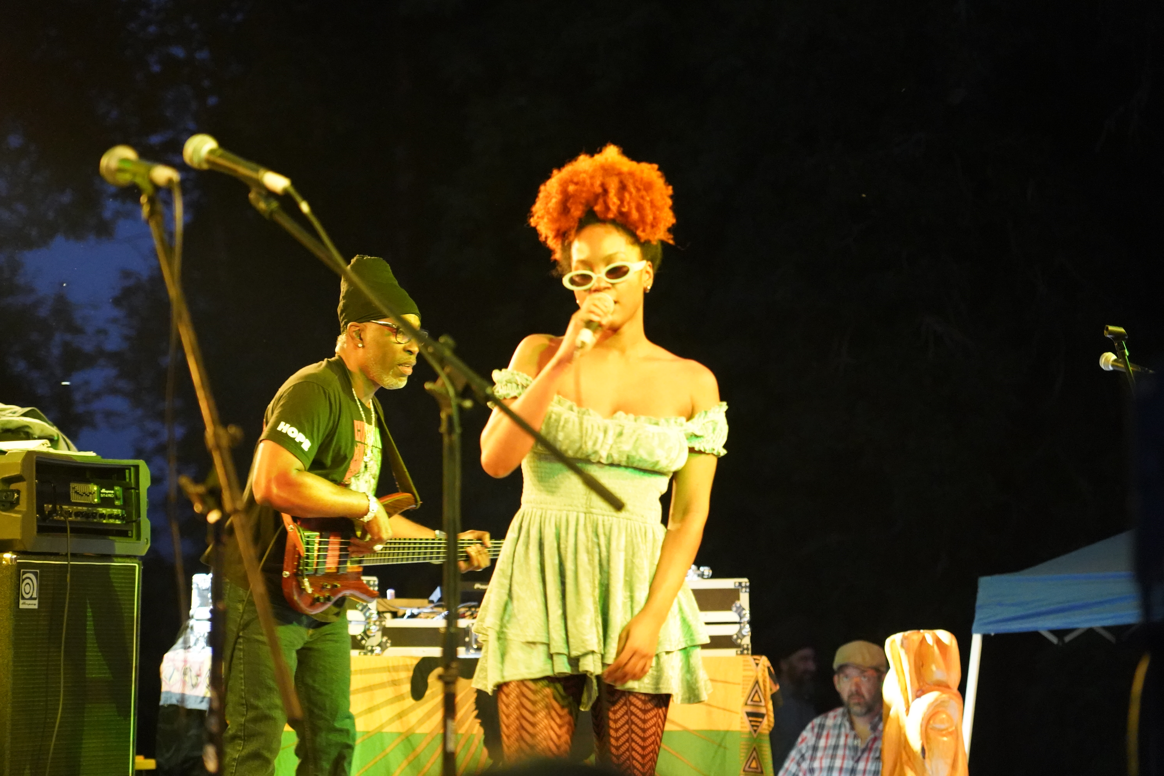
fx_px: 3395
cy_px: 388
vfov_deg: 13.0
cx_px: 582
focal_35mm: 105
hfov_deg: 19.5
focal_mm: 105
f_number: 4
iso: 12800
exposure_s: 1/50
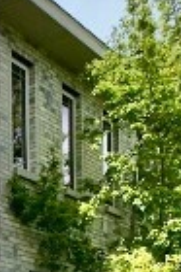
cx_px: -245
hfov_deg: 13.1
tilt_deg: +4.7
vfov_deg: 23.2
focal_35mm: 80
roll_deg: -1.3
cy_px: 330
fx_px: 605
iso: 32
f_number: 2.2
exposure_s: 1/2257
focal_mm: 2.22
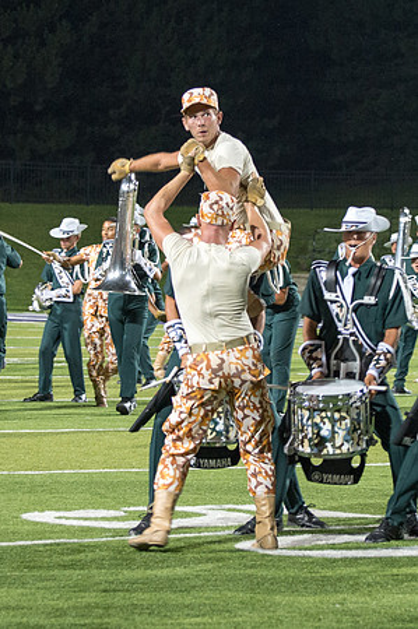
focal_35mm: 201
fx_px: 3512
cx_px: 210
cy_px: 244
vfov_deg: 10.2
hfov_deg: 6.8
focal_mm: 86
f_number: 4.5
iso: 2200
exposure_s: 1/160
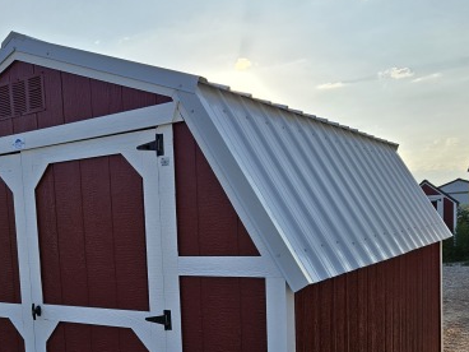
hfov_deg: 46.3
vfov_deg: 34.7
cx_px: 168
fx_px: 542
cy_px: 288
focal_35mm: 40
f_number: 1.8
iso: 25
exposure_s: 1/1854
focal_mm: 5.4
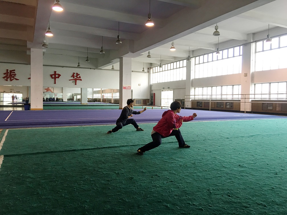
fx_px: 240
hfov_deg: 61.7
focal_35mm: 29
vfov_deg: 48.2
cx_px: 144
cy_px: 108
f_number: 2.2
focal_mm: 4.15
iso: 50
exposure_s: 1/33
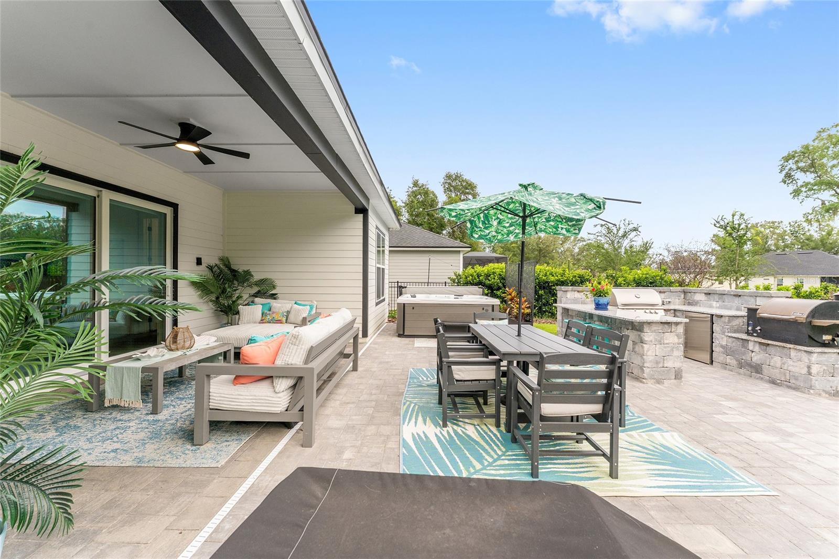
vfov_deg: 81.2
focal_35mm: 14
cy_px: 280
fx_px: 326
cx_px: 420
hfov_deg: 104.3
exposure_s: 1/200
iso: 400
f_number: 7.1
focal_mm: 14
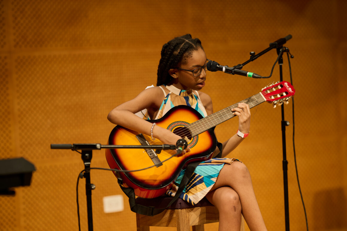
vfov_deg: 10.2
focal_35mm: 135
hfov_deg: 15.2
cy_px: 116
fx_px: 1301
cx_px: 174
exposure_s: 1/200
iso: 80
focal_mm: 135
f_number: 1.8
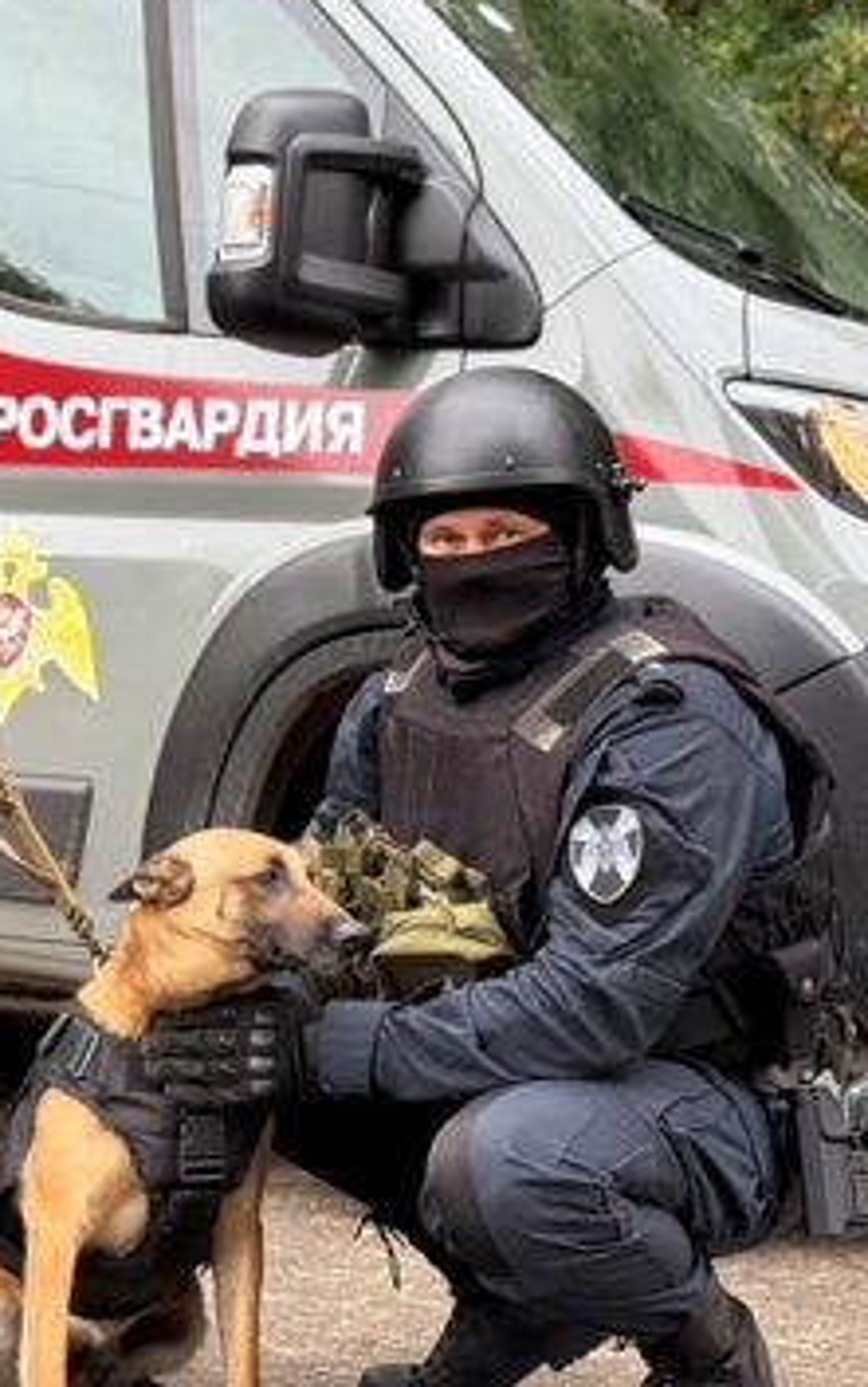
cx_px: 104
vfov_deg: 21.6
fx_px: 3629
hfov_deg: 13.5
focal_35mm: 96
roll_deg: -1.6
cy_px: 578
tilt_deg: -0.7
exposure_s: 1/60
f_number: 1.78
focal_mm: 6.76
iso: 160
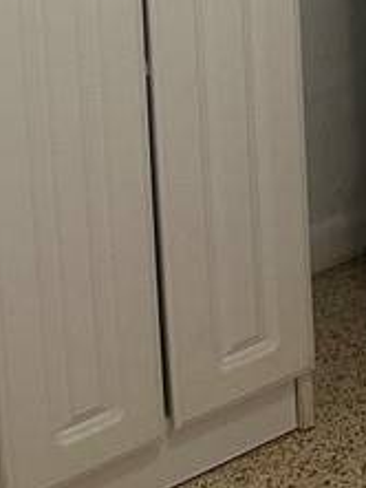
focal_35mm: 111
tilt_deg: -9.5
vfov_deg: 16.0
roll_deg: +0.8
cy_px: -285
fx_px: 1563
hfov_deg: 12.7
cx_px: 527
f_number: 1.78
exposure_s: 1/60
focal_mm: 6.86
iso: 320
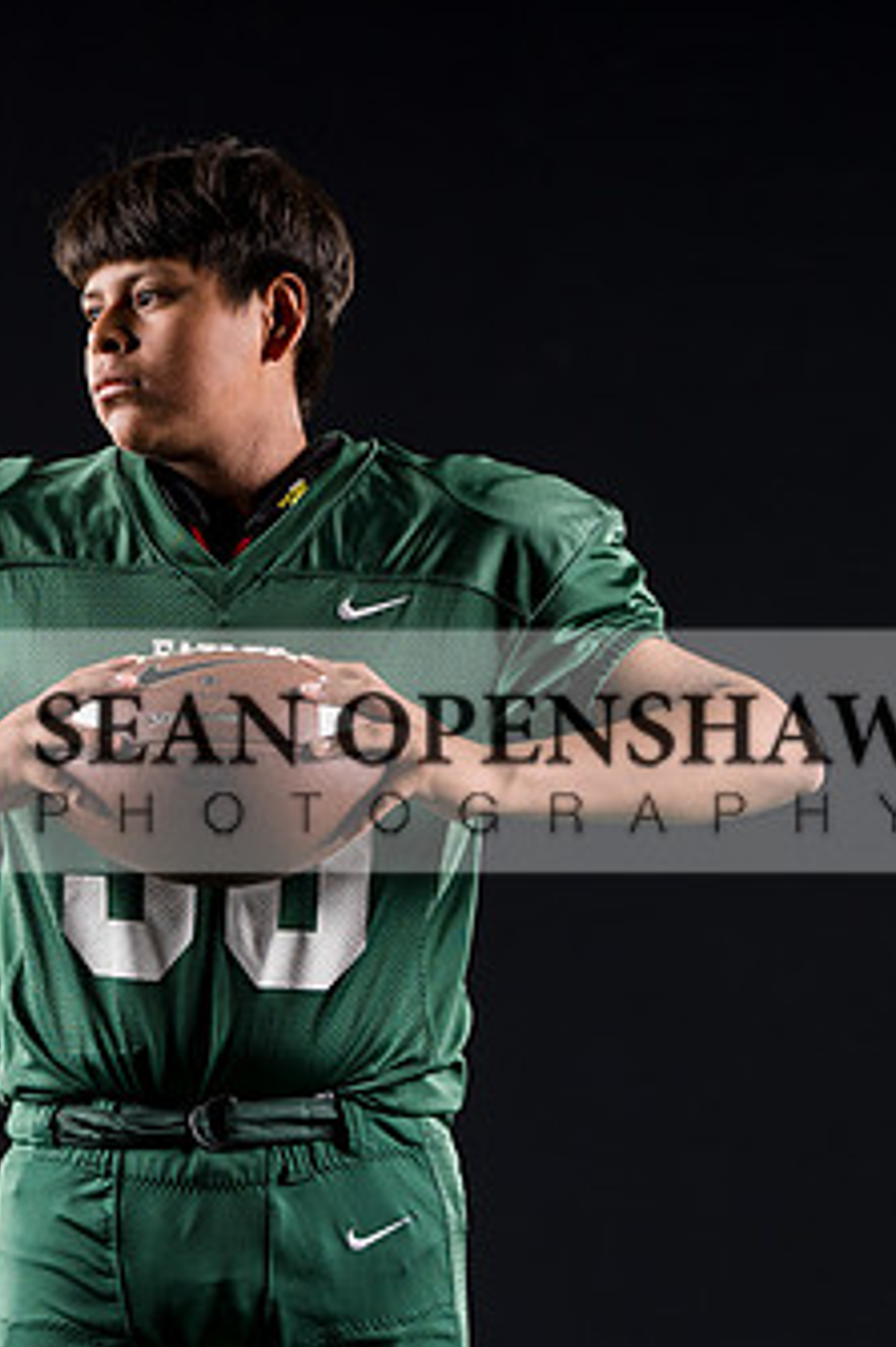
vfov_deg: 11.4
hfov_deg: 7.6
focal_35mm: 180
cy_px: 678
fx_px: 6726
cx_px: 245
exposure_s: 1/160
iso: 200
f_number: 4
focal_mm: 104
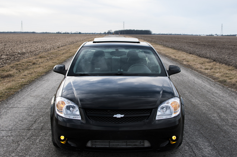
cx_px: 118
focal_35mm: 52
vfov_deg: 25.7
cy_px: 78
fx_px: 345
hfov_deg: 37.9
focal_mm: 35
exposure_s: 1/125
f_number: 5.6
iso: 100
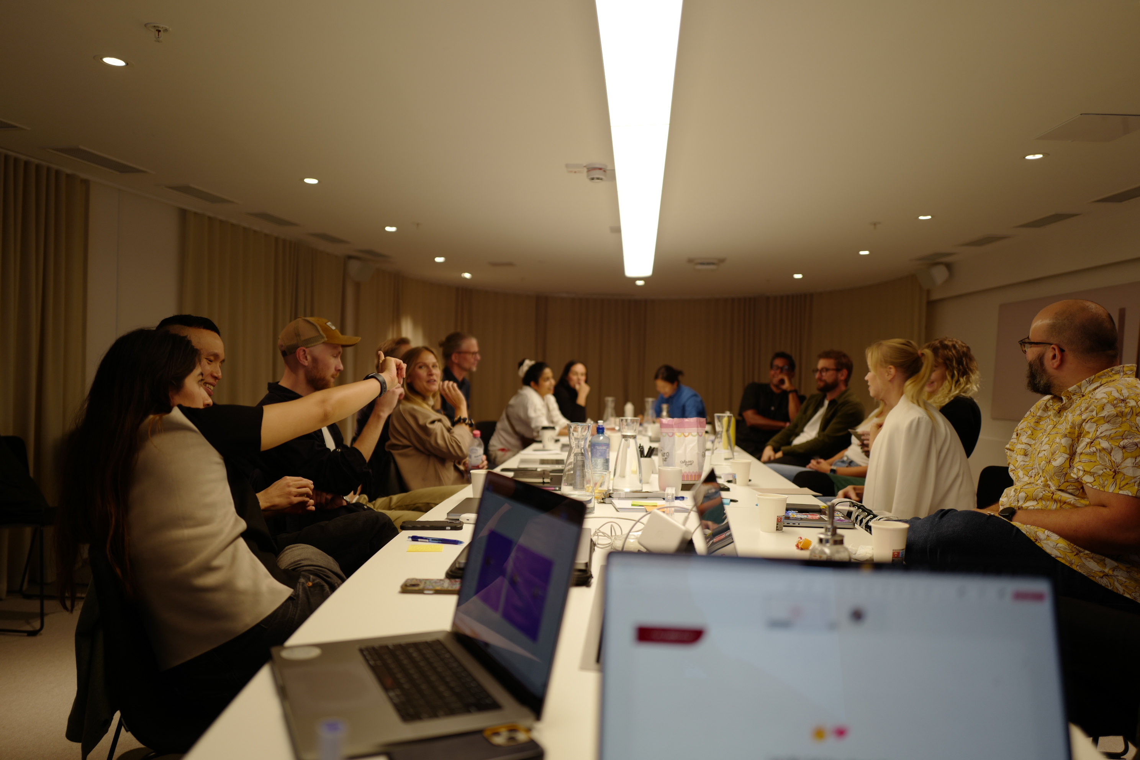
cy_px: 380
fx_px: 887
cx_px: 570
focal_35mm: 28
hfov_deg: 65.5
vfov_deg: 46.4
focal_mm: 28
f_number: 1.7
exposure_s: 1/125
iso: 100
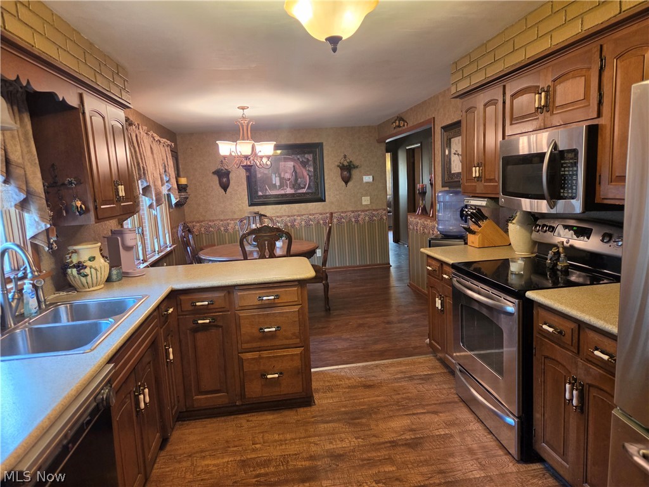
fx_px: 431
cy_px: 244
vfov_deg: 58.9
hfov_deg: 73.9
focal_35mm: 23
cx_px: 324
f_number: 1.8
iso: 320
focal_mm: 5.4
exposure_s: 1/120
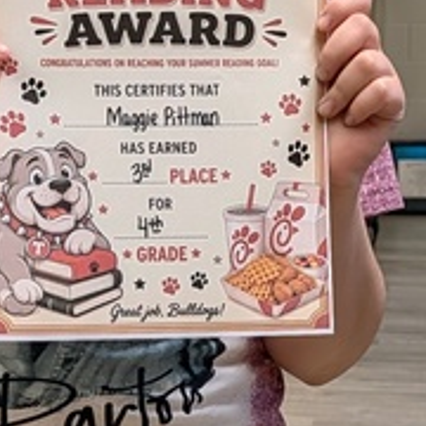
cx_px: 146
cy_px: 346
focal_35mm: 121
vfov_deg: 14.3
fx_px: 1685
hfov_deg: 14.4
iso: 38
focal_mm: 6.9
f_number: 1.68
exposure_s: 1/120
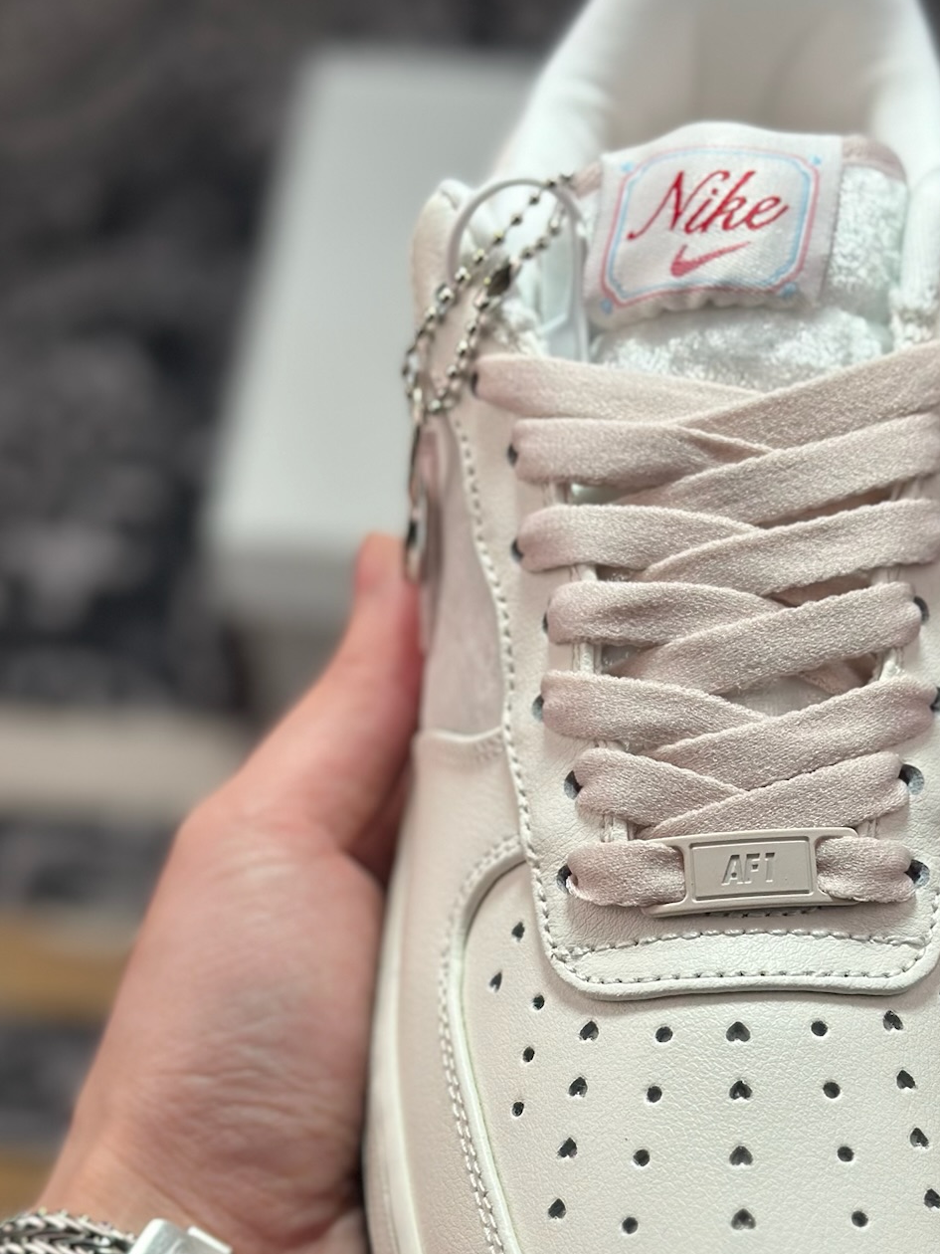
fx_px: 2824
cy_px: 823
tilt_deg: -56.3
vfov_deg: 24.9
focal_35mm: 78
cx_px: 700
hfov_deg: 18.8
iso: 80
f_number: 1.78
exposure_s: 1/1517
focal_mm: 6.86
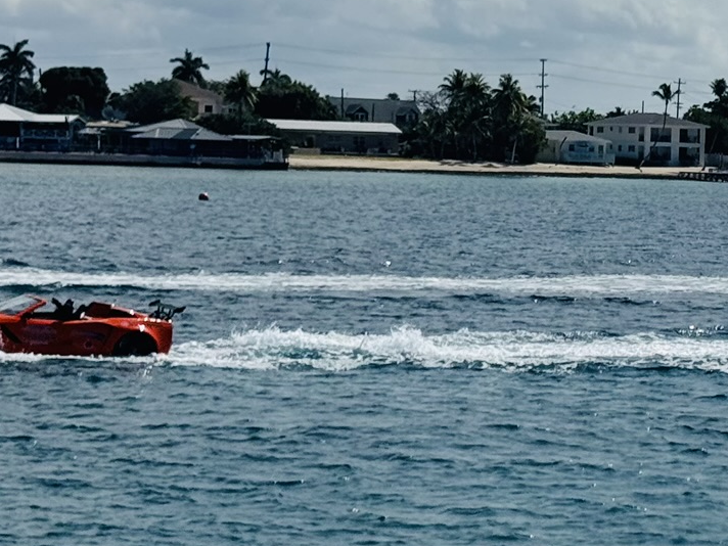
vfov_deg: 21.3
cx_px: 244
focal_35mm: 69
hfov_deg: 28.0
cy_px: 214
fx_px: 1451
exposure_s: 1/15385
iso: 64
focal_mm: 6.76
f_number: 1.78
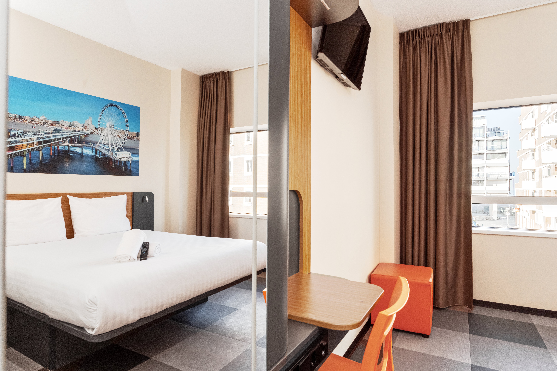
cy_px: 186
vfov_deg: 63.2
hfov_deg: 85.4
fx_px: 302
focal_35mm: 20
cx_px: 278
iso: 800
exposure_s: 1/200
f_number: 10
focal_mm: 19.5
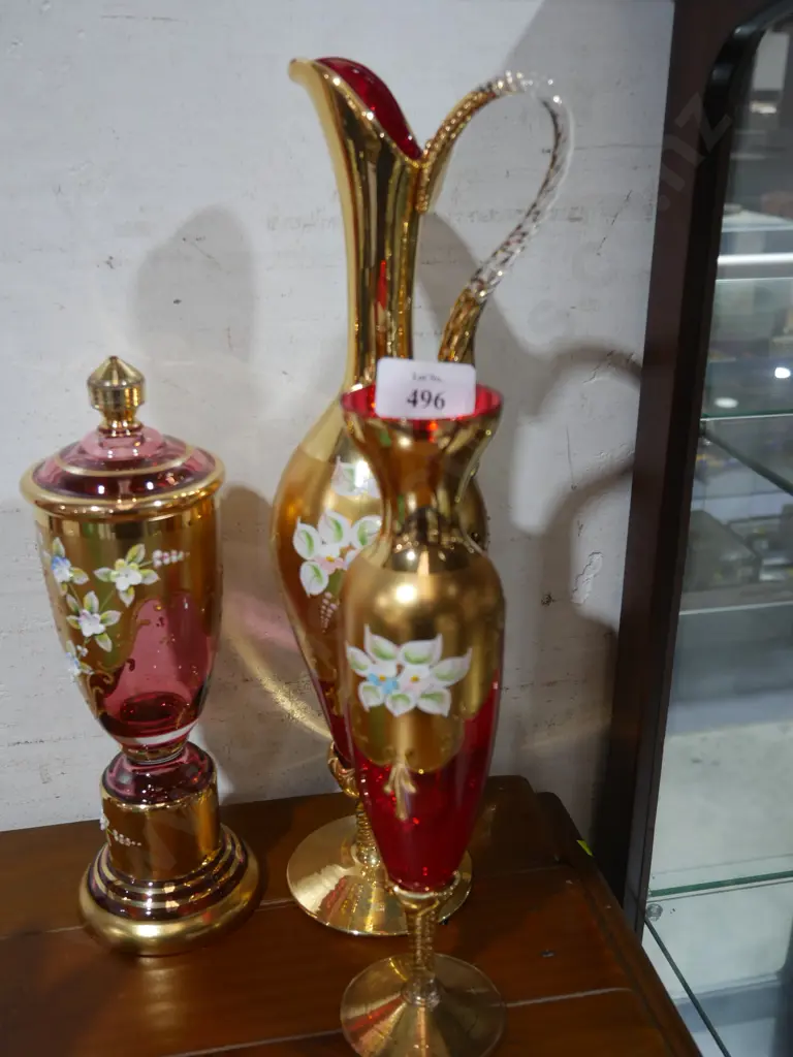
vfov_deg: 51.4
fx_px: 1100
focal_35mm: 36
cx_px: 396
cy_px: 528
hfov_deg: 39.7
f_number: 4
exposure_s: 1/60
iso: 500
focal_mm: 18
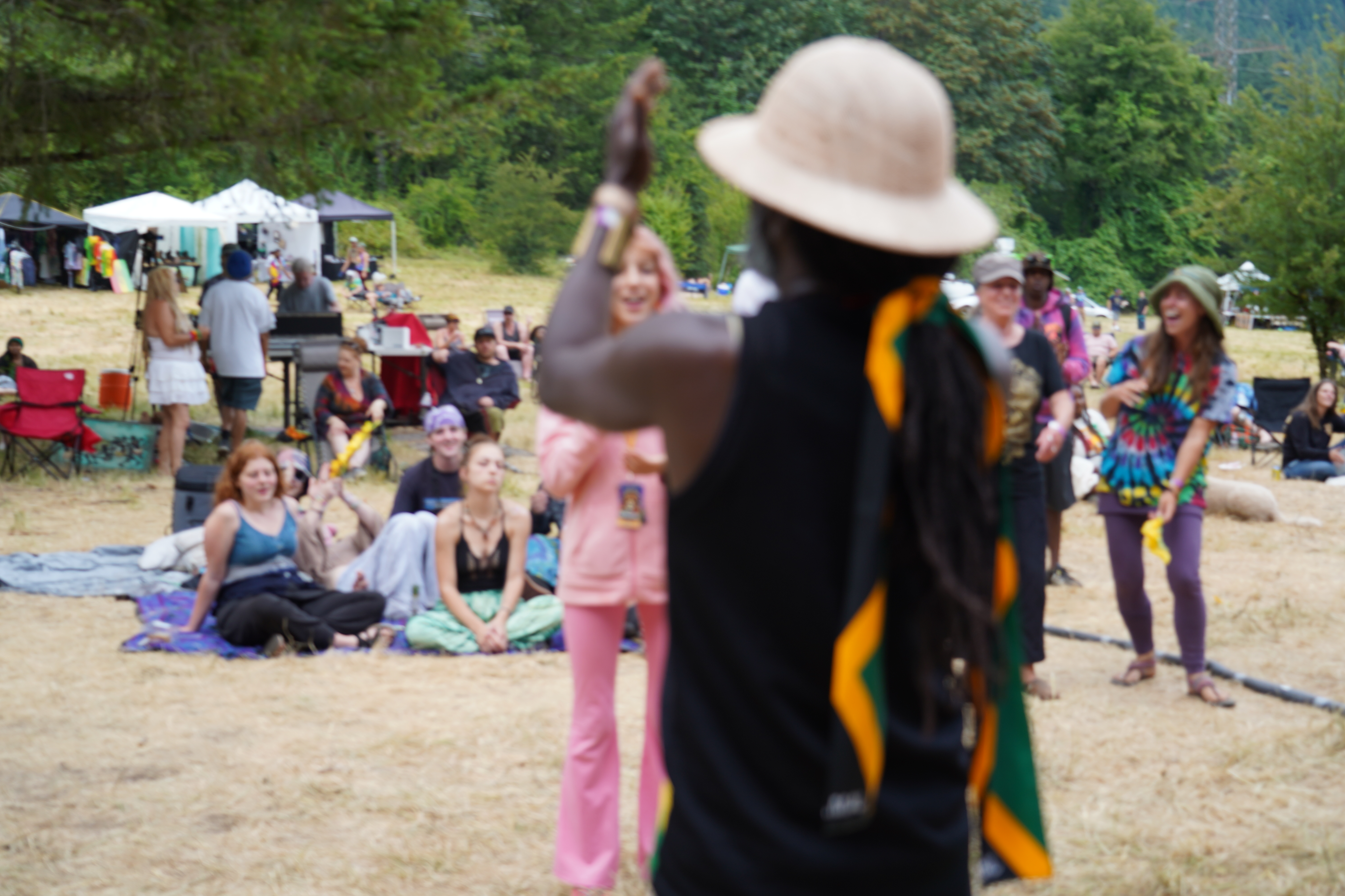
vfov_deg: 28.6
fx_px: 1756
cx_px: 672
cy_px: 448
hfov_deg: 41.9
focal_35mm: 47
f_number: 4
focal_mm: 47
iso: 200
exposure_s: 1/160
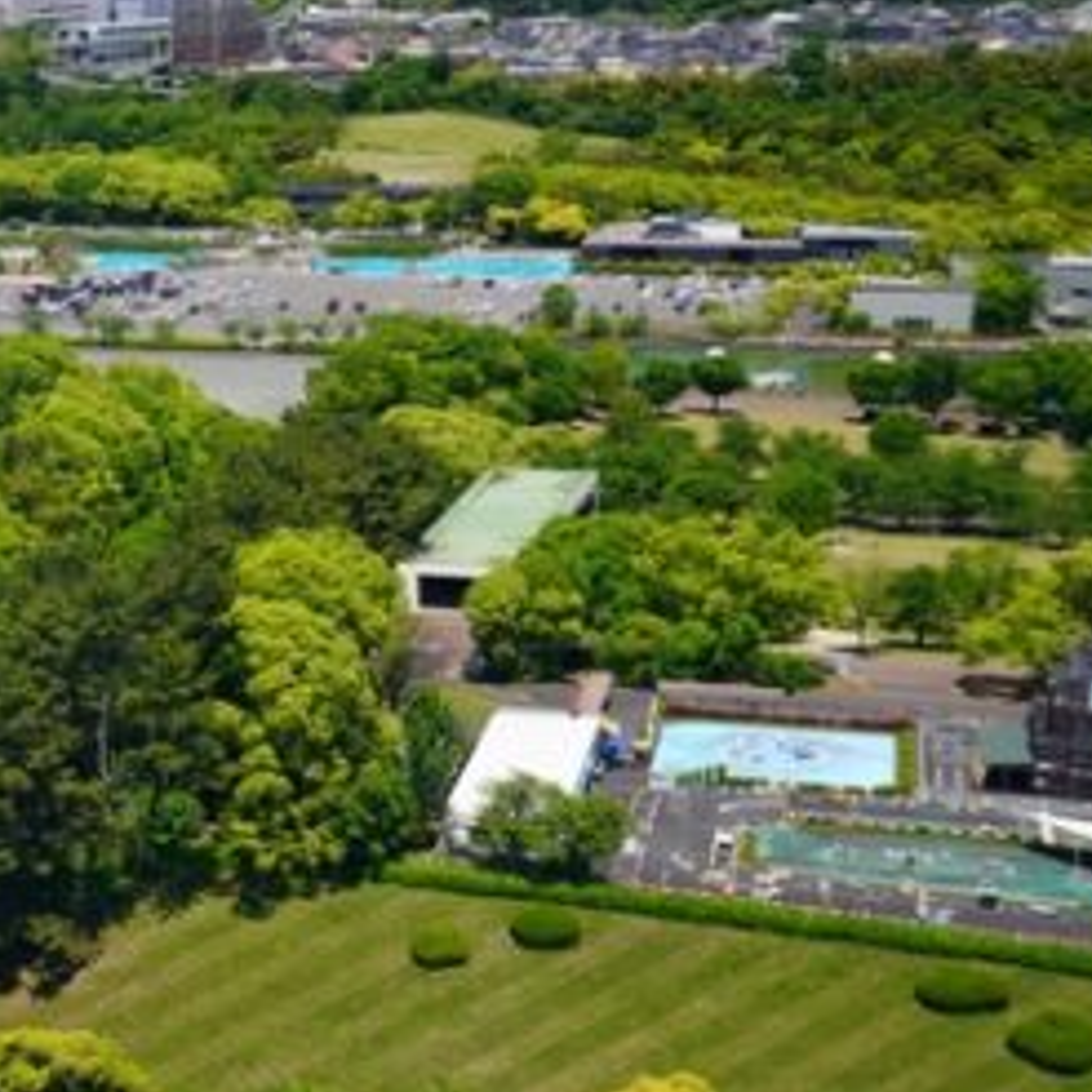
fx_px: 2891
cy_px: 422
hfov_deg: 20.1
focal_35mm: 81
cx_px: -204
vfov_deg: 21.4
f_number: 7.1
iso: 100
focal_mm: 39
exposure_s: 1/100
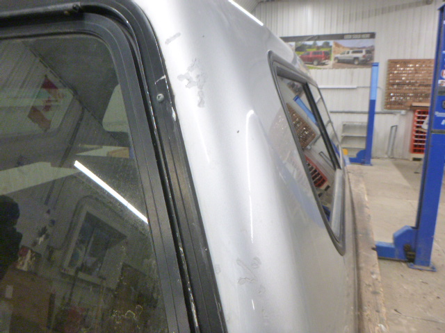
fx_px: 321
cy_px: 166
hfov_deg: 69.4
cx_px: 222
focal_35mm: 25
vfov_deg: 54.9
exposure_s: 1/20
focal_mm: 4.5
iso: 400
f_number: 3.9
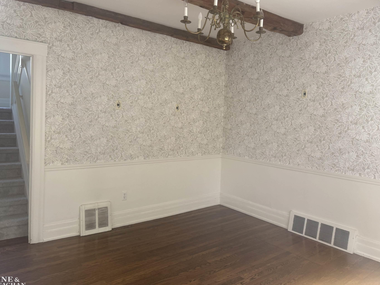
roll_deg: -2.2
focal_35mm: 27
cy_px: 133
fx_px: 296
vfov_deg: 51.3
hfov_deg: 65.3
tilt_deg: -1.2
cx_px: 198
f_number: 1.78
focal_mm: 6.76
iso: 125
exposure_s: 1/121
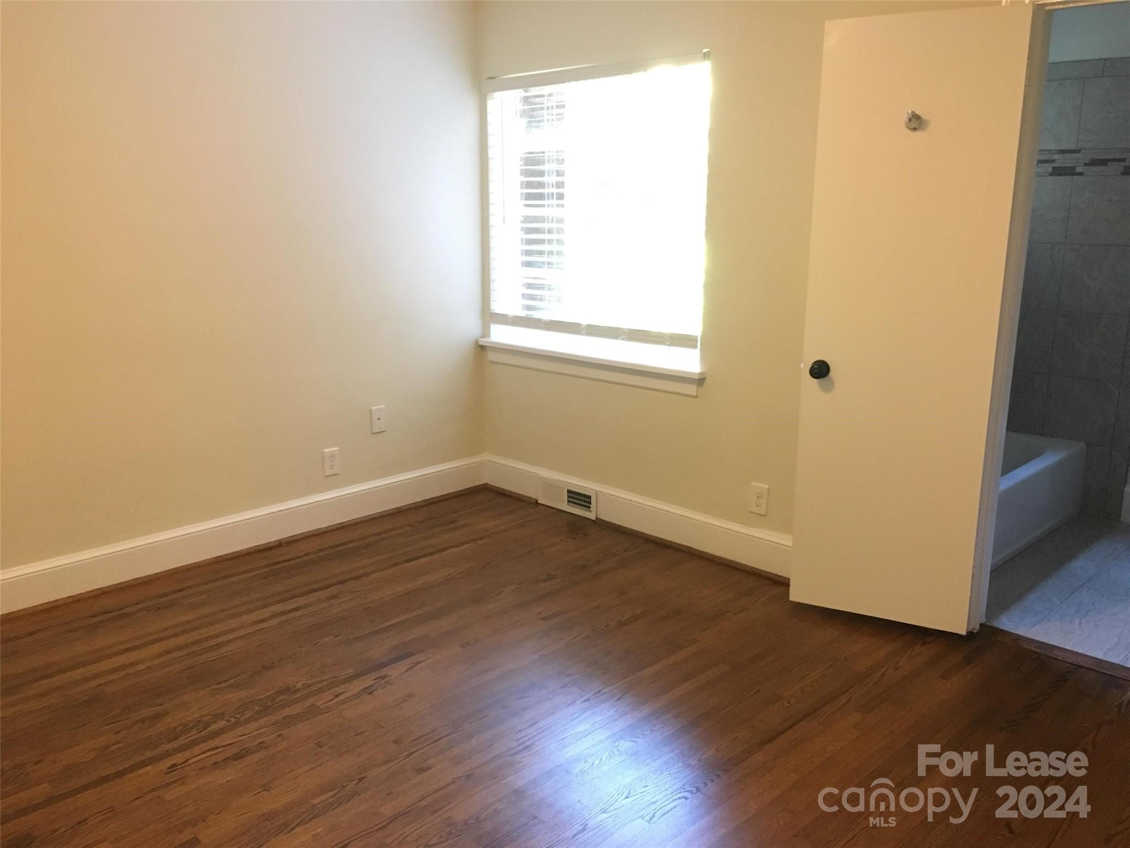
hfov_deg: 61.7
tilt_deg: -14.2
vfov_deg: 48.2
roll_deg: +0.4
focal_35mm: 29
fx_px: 947
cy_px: 424
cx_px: 565
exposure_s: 1/17
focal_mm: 4.15
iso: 200
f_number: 2.2
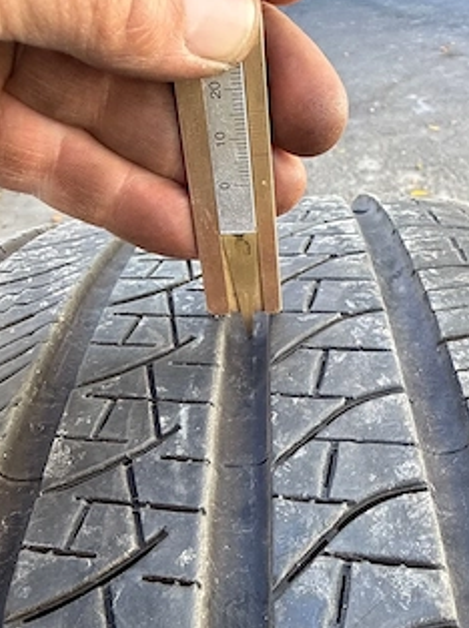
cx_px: 275
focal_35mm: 32
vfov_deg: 56.2
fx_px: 579
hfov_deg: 43.9
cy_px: 391
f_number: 2.2
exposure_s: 1/99
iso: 80
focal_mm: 2.22
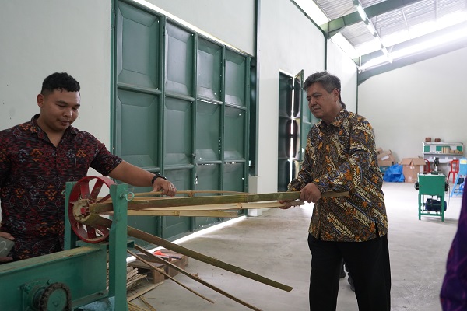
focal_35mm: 36
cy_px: 156
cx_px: 234
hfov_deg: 53.1
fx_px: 467
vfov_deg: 36.9
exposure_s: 1/160
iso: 4000
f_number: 4
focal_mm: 36
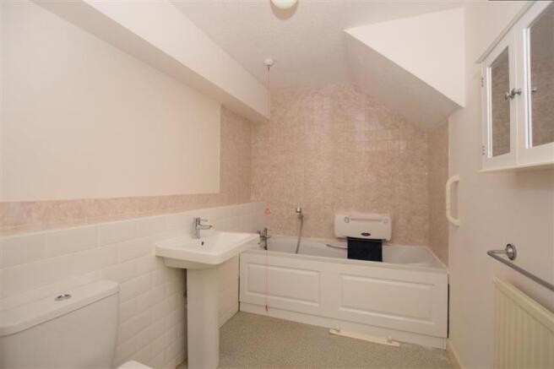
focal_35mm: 15
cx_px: 277
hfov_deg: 100.4
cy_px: 184
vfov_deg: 77.3
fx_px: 231
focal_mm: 10
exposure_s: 1/60
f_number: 8
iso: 360
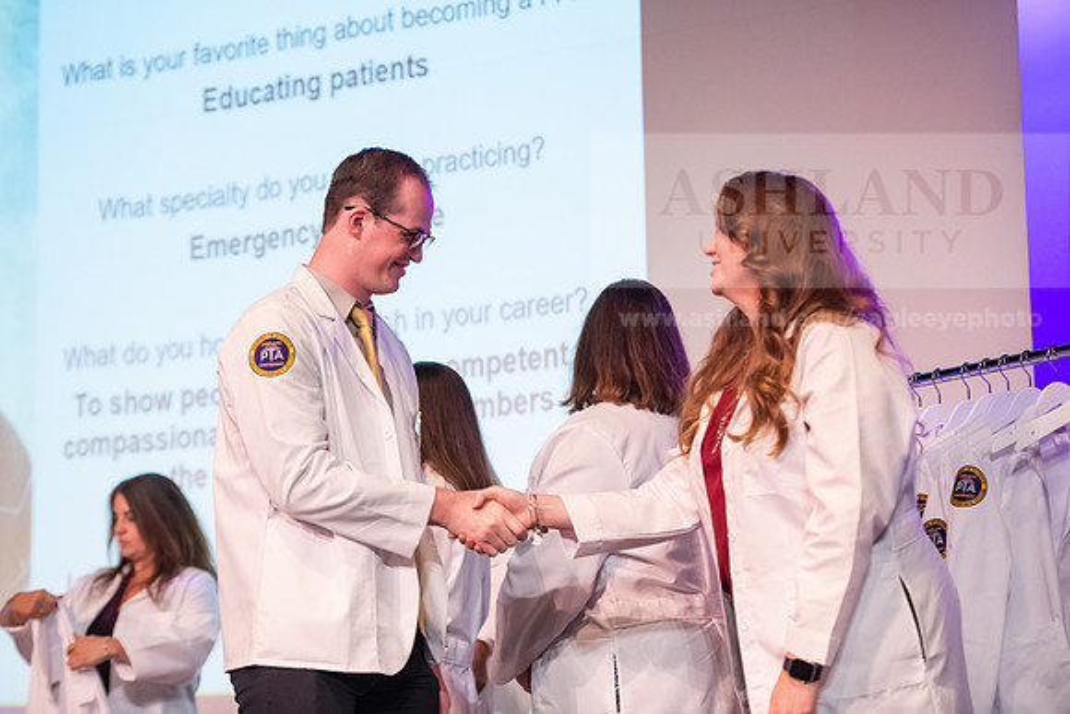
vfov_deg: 14.0
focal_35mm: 98
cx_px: 535
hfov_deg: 20.8
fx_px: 2913
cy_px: 357
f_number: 3.2
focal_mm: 98
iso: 4000
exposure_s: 1/200
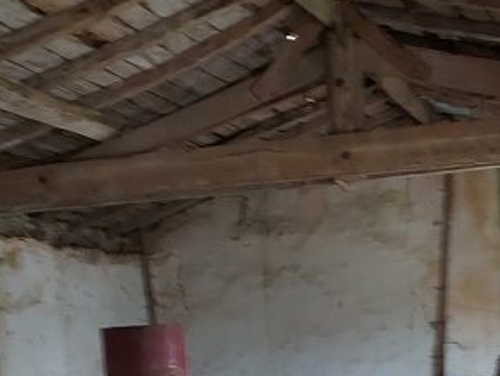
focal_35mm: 65
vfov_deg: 21.7
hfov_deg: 29.6
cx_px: 329
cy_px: 391
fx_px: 940
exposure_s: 1/24
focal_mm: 5.23
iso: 320
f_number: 1.8
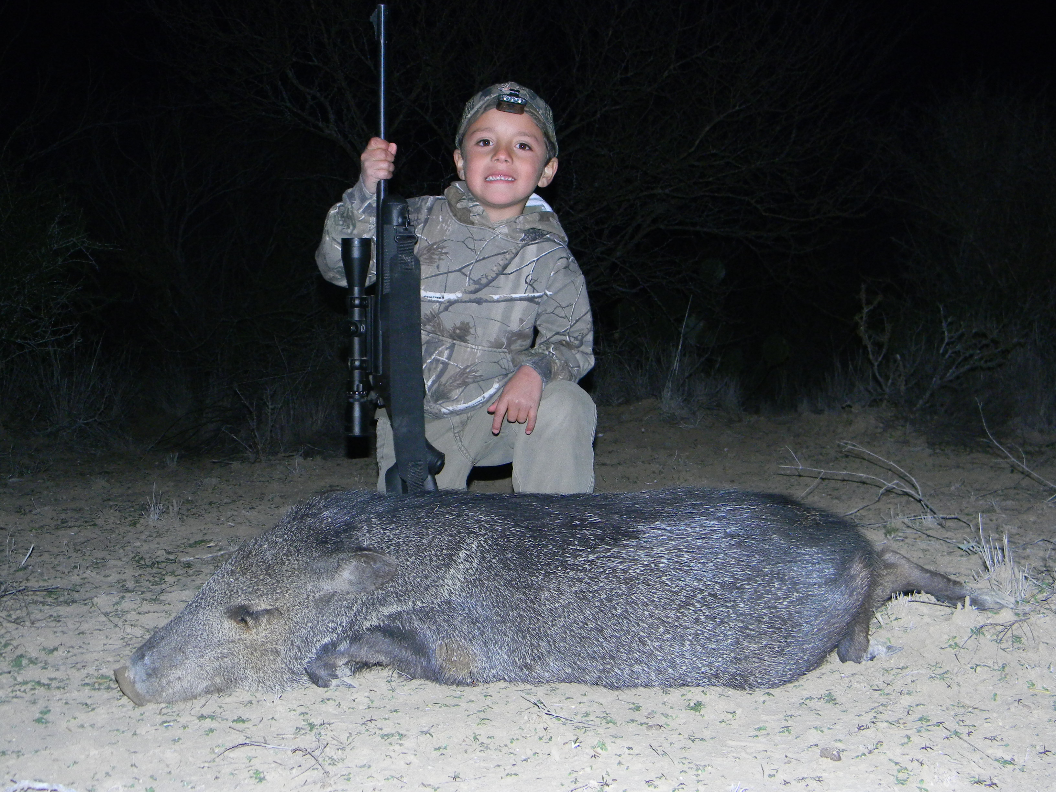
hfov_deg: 45.8
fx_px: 1251
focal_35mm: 41
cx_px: 528
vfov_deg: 35.1
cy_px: 396
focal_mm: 7.3
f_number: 3.8
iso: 248
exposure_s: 1/30
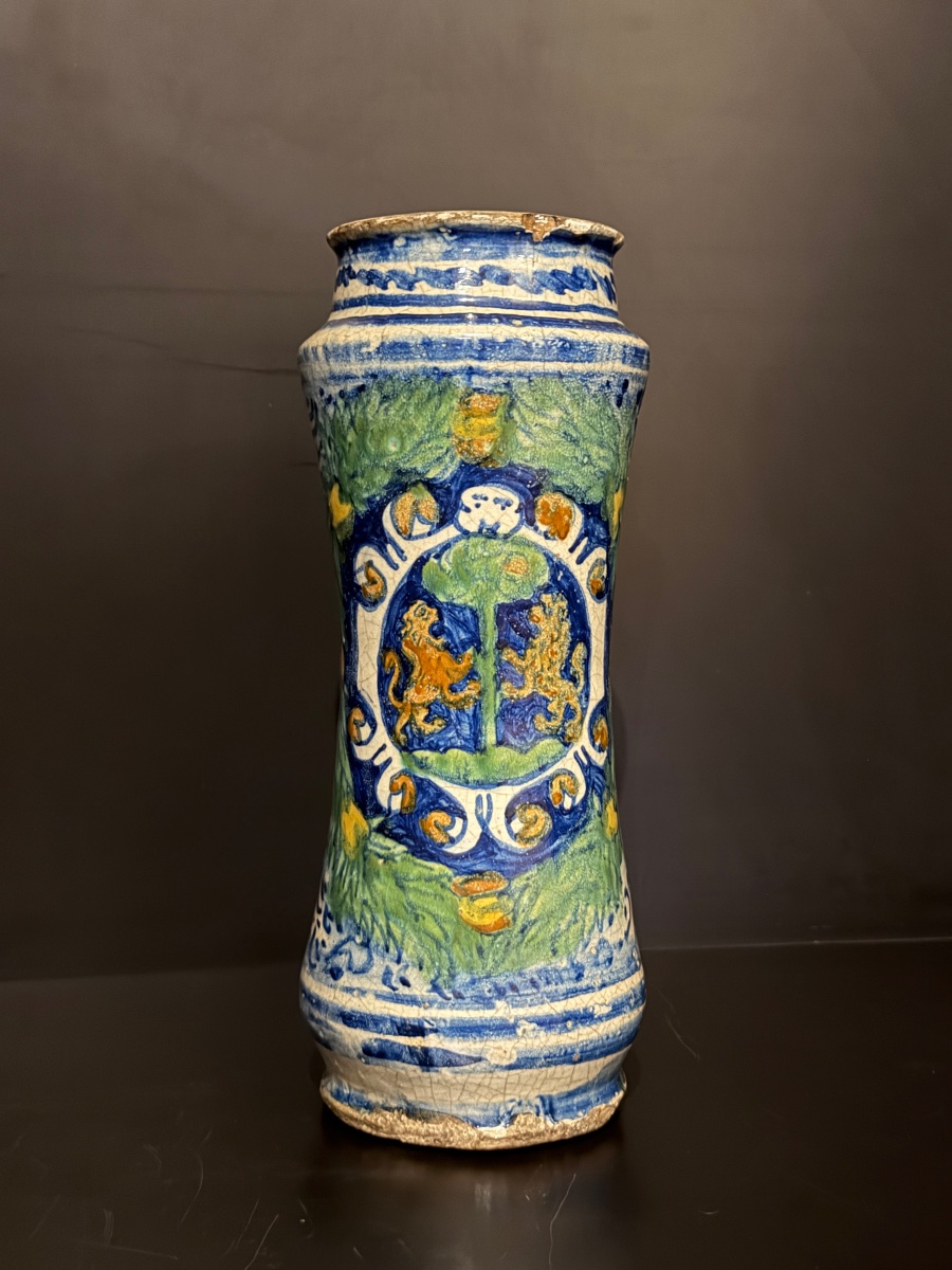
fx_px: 1760
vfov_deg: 39.7
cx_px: 476
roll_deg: -0.4
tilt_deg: -6.7
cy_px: 635
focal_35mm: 48
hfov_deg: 30.3
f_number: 1.78
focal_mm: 6.76
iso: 500
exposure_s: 1/9
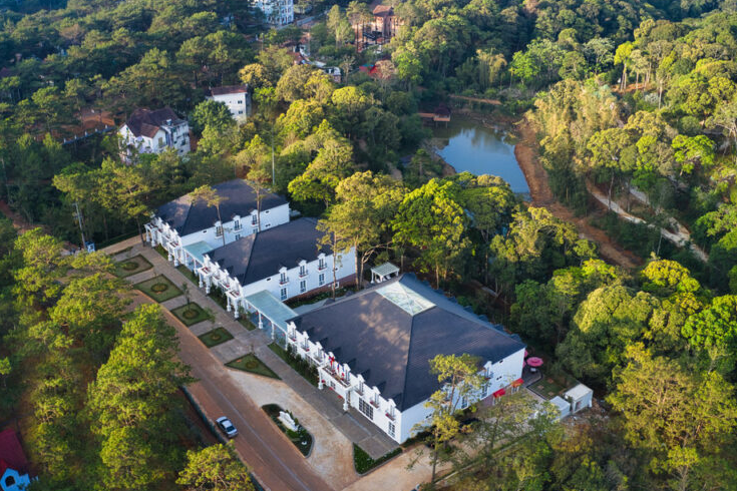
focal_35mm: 39
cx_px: 351
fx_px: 798
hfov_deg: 49.5
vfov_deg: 34.2
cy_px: 263
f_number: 6.3
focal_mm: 10.26
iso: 100
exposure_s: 1/100
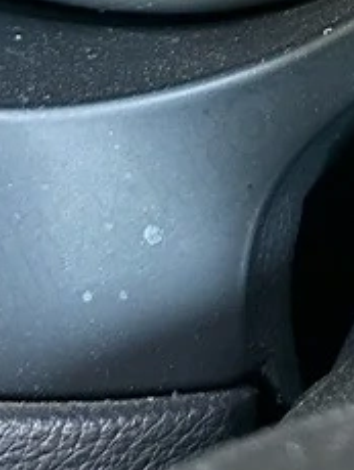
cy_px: -196
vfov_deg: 13.5
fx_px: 1892
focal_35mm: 139
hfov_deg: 9.9
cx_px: 726
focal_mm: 6.86
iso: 800
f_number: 1.78
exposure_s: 1/50
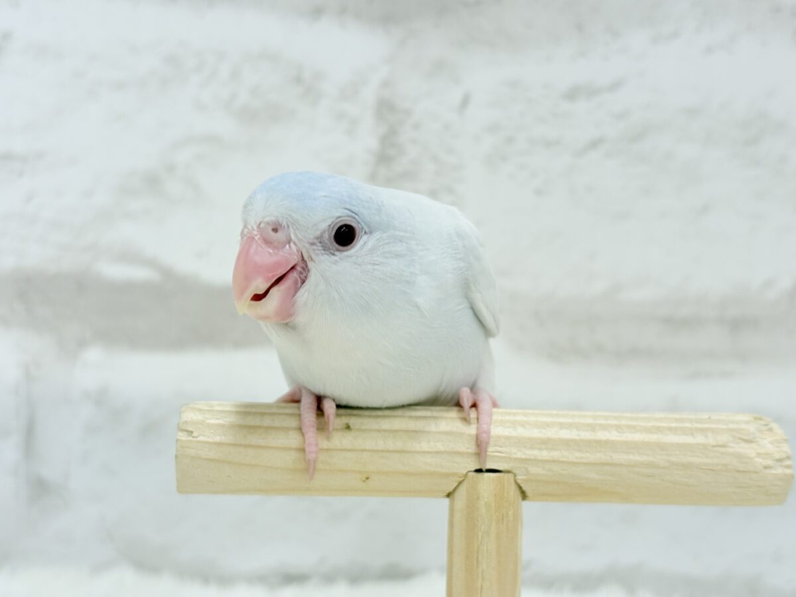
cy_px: 298
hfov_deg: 36.8
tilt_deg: -4.5
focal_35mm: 52
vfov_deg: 28.0
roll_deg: -1.3
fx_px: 1196
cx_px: 398
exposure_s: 1/100
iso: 64
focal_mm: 5.96
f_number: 1.6
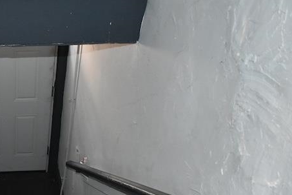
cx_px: 18
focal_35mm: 61
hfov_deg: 31.1
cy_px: 168
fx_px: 495
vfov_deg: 21.8
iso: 2800
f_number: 3.5
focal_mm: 18
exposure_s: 1/160
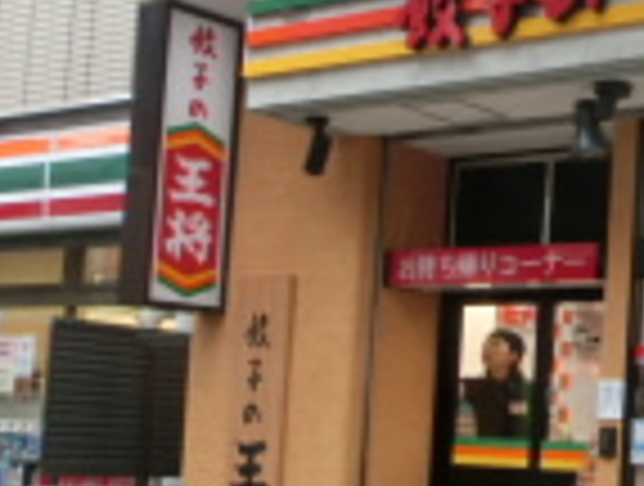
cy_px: 385
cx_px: 883
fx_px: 1343
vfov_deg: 20.3
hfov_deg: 23.2
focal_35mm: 72
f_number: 3
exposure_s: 1/125
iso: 250
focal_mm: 4.24
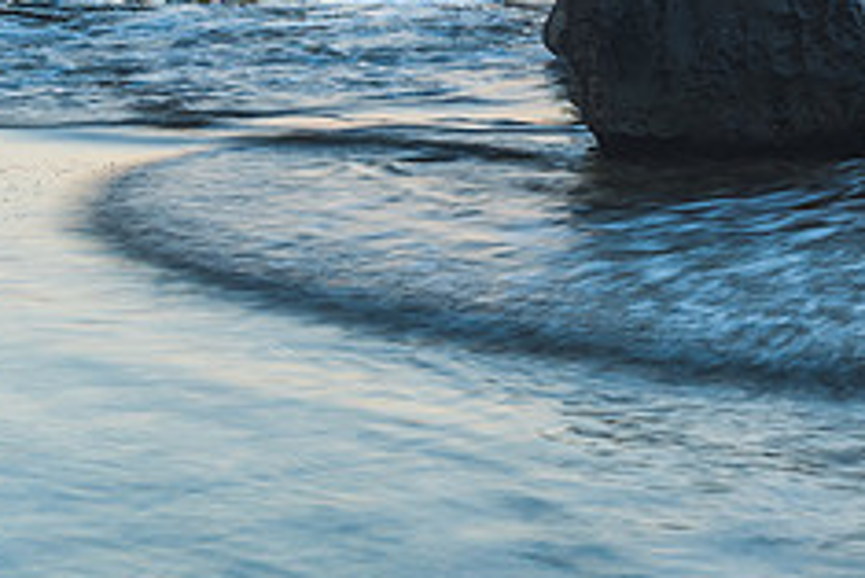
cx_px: 924
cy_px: 17
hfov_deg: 17.3
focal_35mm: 115
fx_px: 2765
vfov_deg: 11.8
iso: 50
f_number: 7.1
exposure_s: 1/4
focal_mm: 31
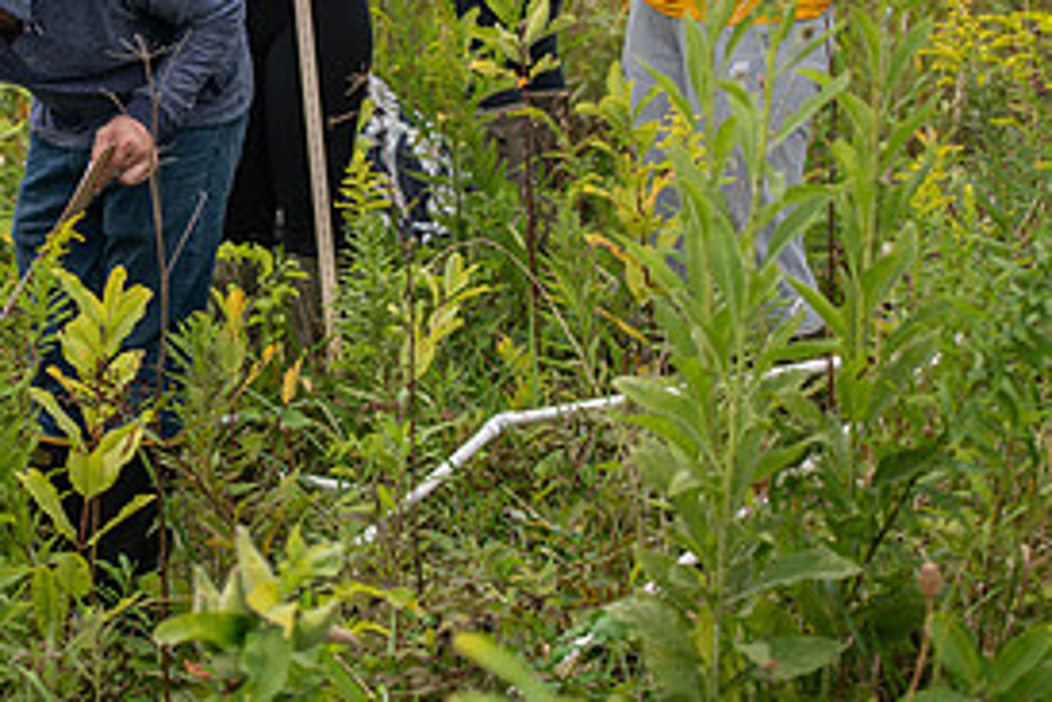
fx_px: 4327
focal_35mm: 148
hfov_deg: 13.7
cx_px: 88
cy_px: -29
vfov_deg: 9.2
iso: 80
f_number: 3.2
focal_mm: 70
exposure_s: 1/320
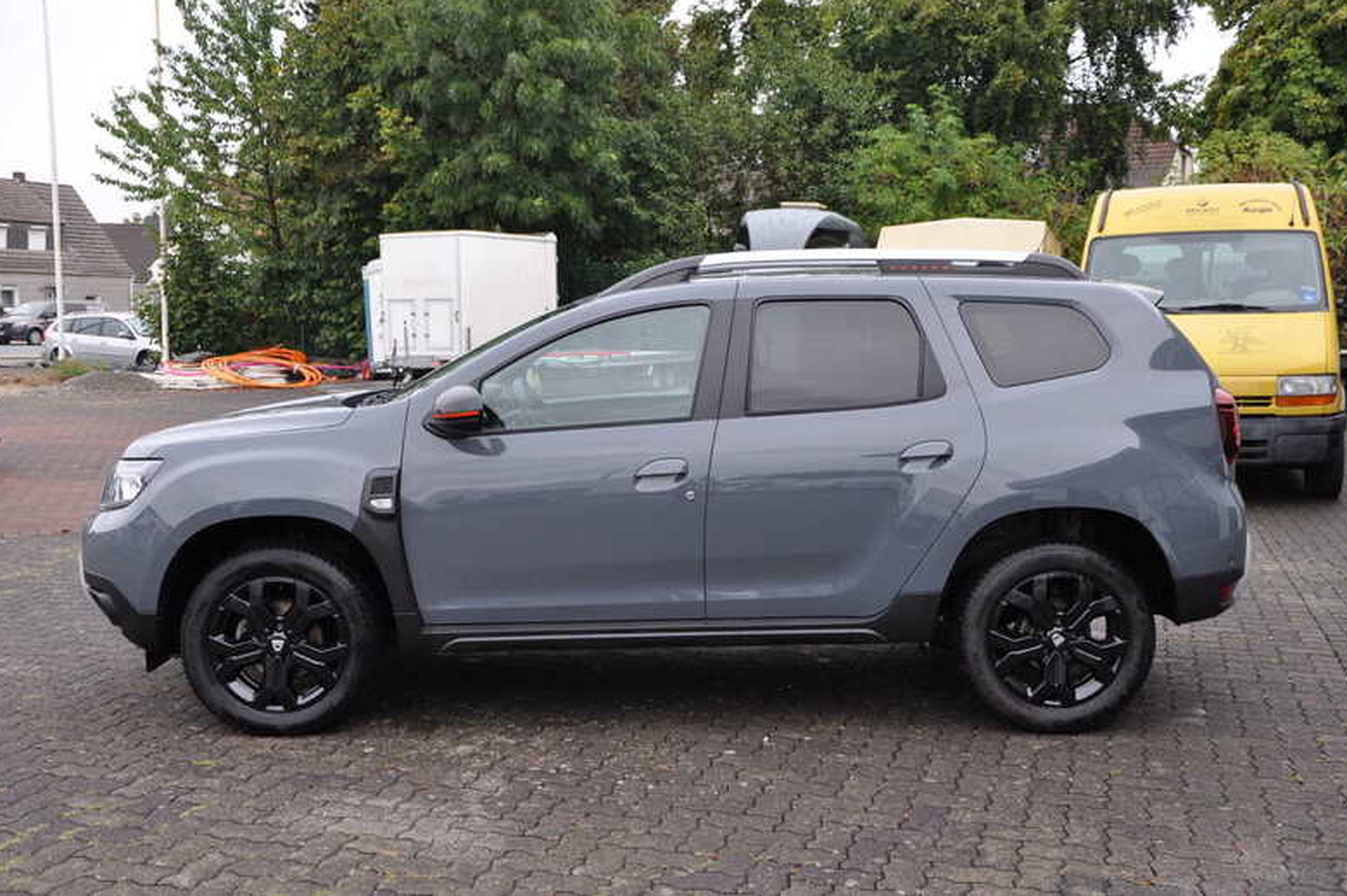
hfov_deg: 48.5
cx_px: 680
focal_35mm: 40
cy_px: 439
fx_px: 1496
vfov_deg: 33.4
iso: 360
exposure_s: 1/125
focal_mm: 26
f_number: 5.6
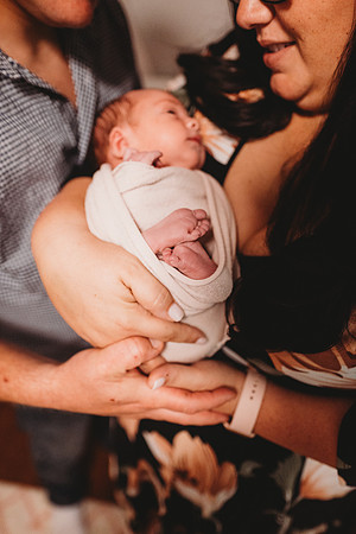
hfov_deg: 53.1
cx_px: 178
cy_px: 267
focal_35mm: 24
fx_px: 356
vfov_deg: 73.7
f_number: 2.2
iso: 2000
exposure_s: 1/160
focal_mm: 24
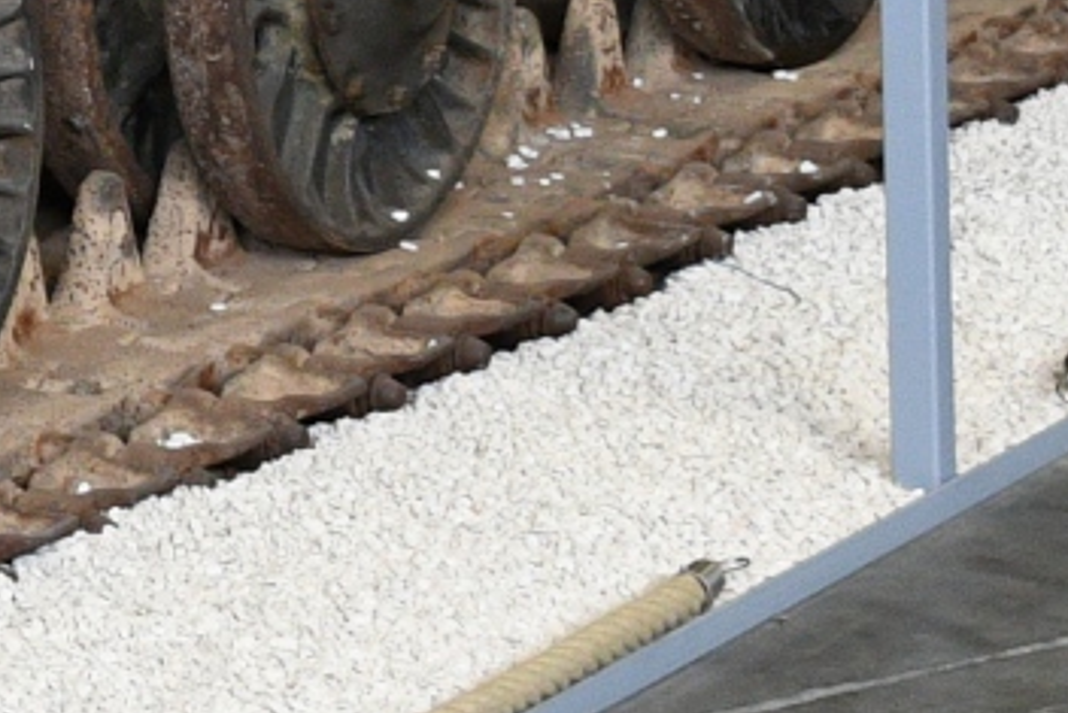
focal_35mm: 225
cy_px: -622
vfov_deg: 6.0
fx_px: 6677
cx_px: -1608
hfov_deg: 8.3
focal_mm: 22
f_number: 5
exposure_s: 1/100
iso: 1000
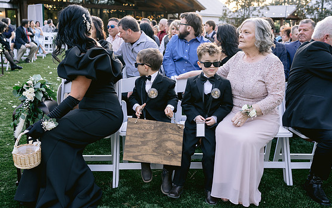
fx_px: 335
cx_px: 169
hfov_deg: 52.7
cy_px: 99
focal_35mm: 37
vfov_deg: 34.5
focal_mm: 35
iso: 400
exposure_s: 1/200
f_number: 4
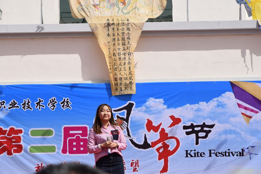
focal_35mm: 138
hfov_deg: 14.9
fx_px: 1001
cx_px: 130
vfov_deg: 10.0
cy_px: 87
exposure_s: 1/500
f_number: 11
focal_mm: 92
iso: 200
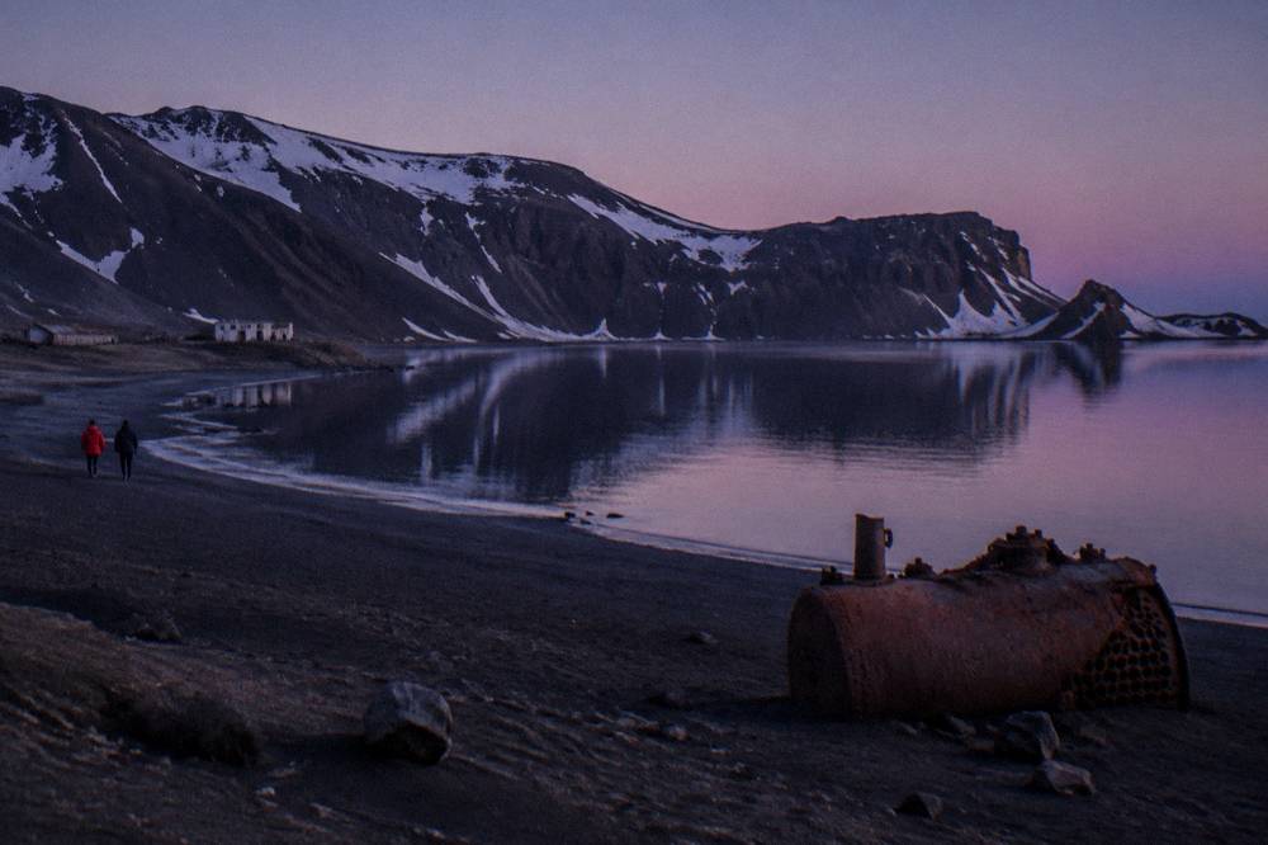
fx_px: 1725
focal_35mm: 49
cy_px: 422
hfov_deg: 40.4
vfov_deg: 27.5
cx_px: 634
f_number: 3.5
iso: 4000
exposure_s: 1/80
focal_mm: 49
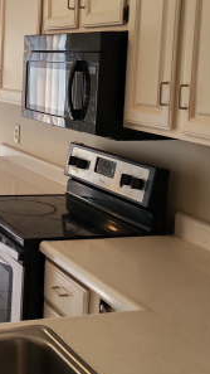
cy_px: 133
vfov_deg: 31.7
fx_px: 654
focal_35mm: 66
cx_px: -50
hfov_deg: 17.3
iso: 80
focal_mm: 6.12
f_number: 1.9
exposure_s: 1/100
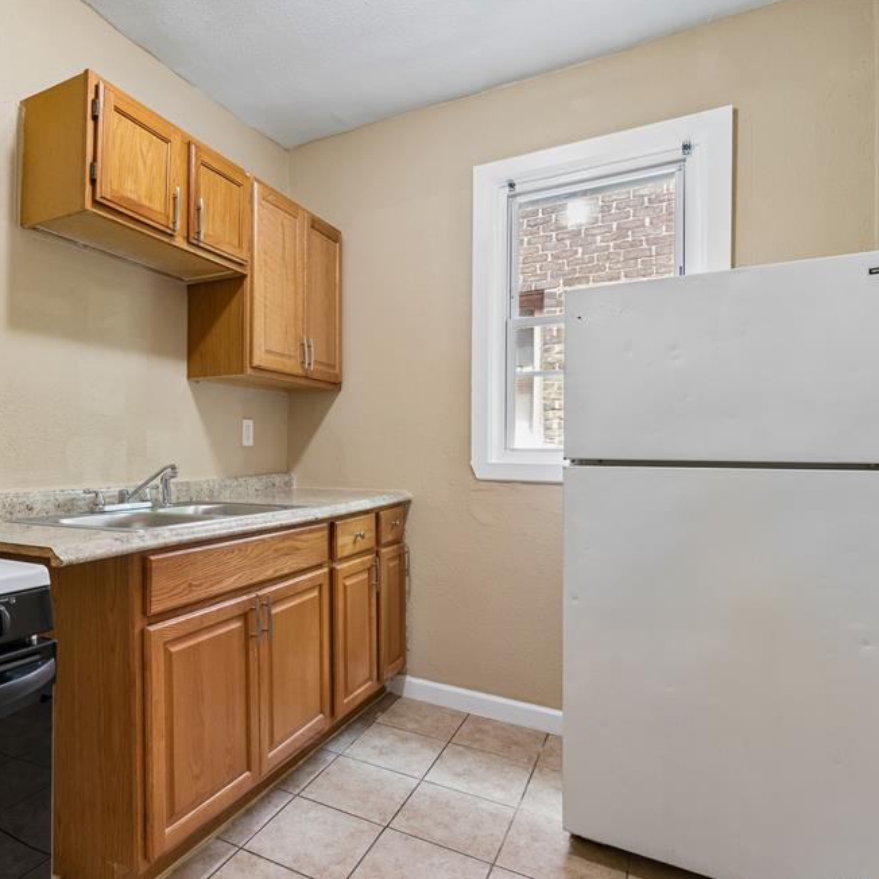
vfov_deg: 71.6
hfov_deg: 69.1
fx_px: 609
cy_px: 453
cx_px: 276
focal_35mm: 21
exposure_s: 1
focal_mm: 15.9
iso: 400
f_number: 13
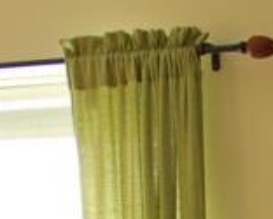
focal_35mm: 209
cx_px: 567
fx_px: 1690
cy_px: 638
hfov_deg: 8.7
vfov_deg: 6.8
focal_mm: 20
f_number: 3
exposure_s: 1/30
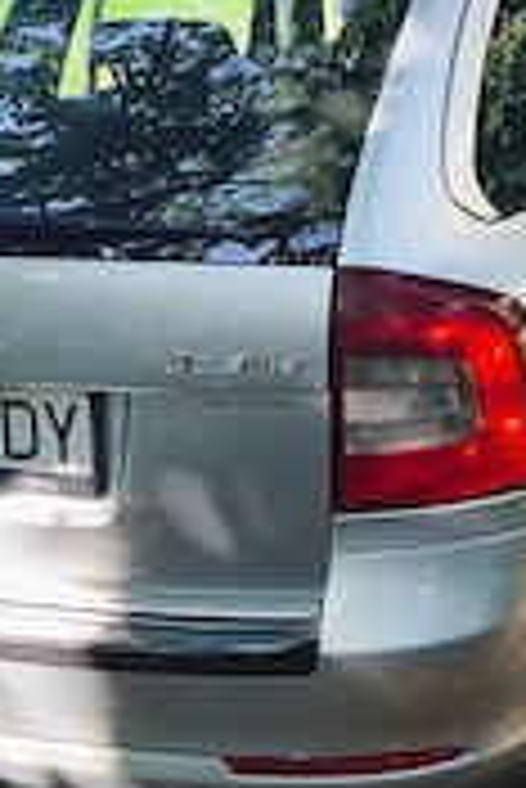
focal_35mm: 82
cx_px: 544
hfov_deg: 16.3
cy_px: 423
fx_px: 1793
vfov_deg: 24.7
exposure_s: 1/192
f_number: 1.65
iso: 50
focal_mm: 6.18
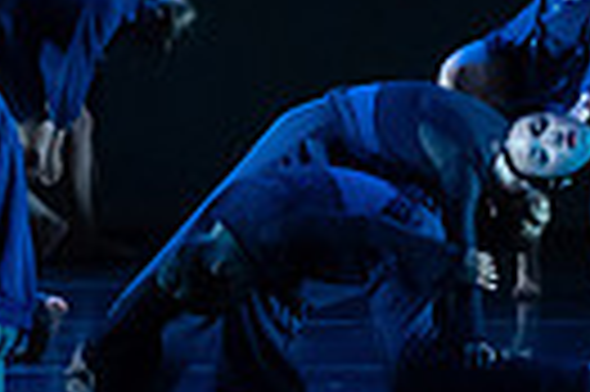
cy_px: -20
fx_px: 6466
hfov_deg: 5.2
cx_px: 549
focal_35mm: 395
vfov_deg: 3.5
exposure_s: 1/250
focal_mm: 89
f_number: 5.6
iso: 4000
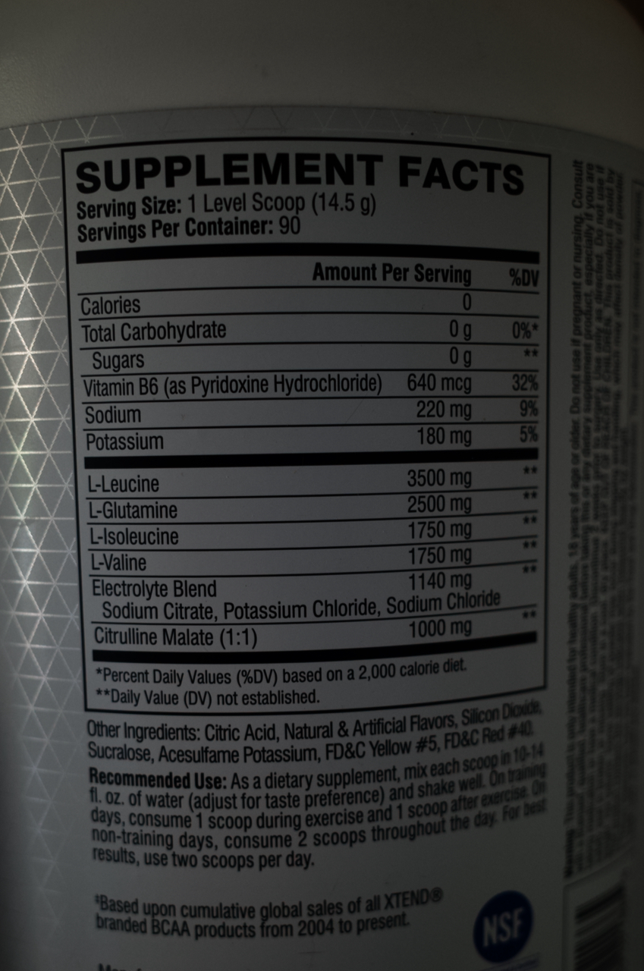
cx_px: 322
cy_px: 486
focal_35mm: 28
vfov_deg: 65.6
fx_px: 754
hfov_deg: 46.3
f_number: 2.8
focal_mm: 18.3
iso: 1000
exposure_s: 1/30
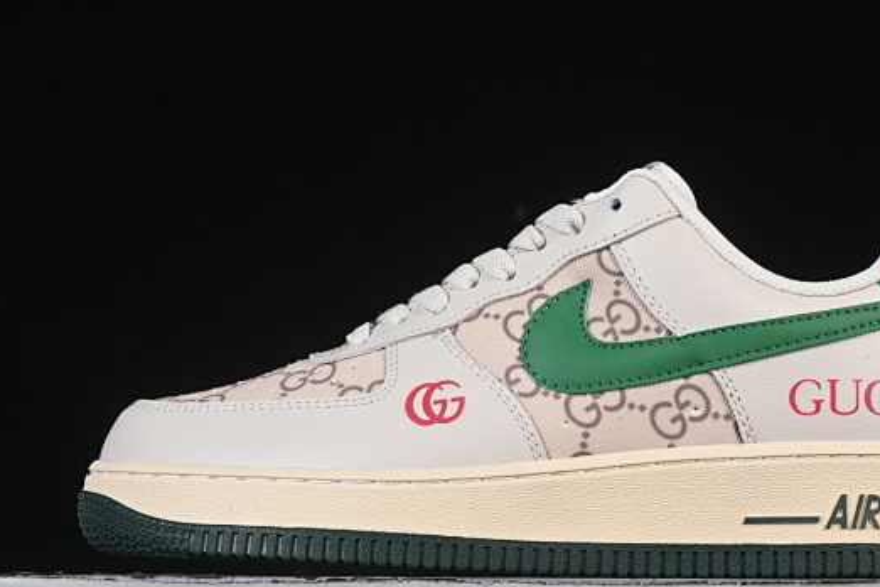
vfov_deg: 11.9
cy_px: 299
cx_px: 546
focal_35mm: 115
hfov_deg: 17.8
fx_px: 2811
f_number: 8
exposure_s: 1/80
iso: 160
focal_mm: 50
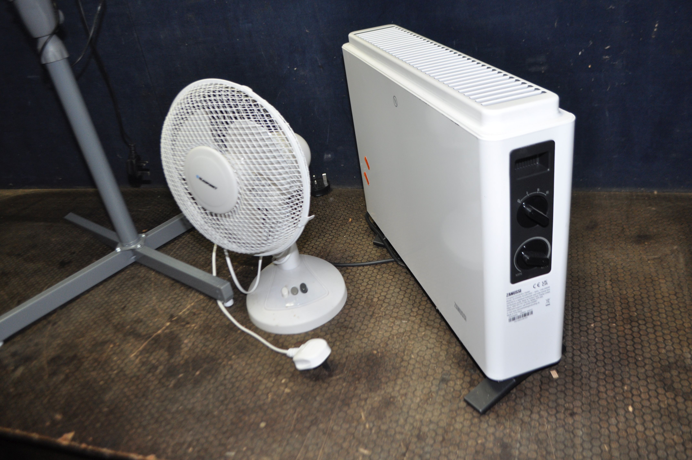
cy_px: 230
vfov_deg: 43.5
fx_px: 576
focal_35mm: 30
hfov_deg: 62.0
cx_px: 346
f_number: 4
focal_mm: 20
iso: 500
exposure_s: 1/60
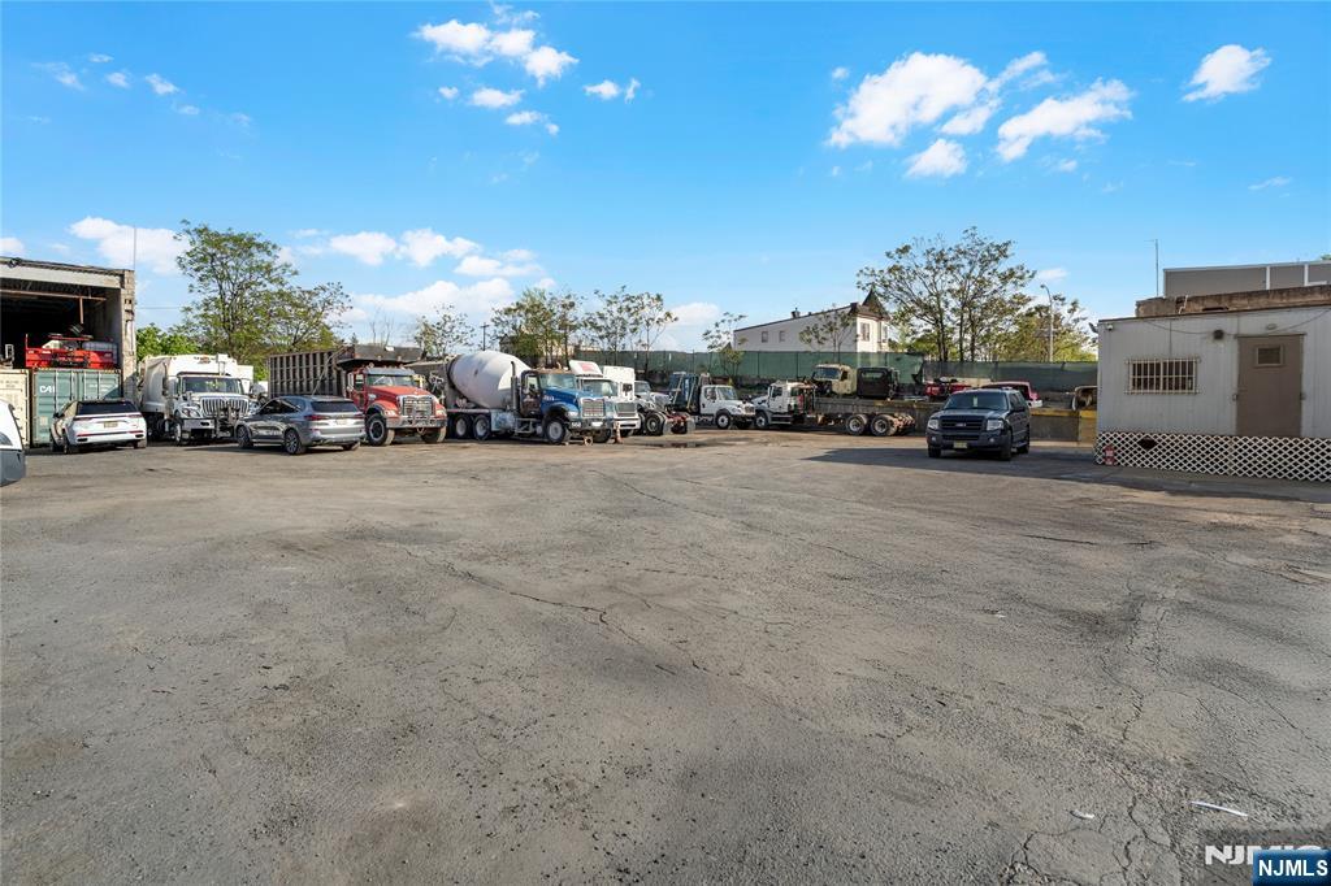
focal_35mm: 16
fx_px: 591
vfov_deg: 73.7
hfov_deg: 96.8
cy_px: 443
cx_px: 666
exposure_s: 1/640
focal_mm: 16
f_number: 5
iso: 100
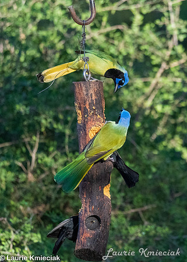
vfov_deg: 1.8
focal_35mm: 1100
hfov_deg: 1.3
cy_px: 131
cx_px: 190
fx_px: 8188
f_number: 5.6
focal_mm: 500
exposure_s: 1/3200
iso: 3200
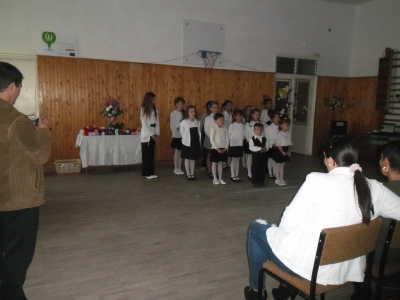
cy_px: 150
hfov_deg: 65.3
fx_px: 312
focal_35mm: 27
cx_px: 200
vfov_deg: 51.4
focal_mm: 4.9
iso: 400
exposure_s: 1/45
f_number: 3.5
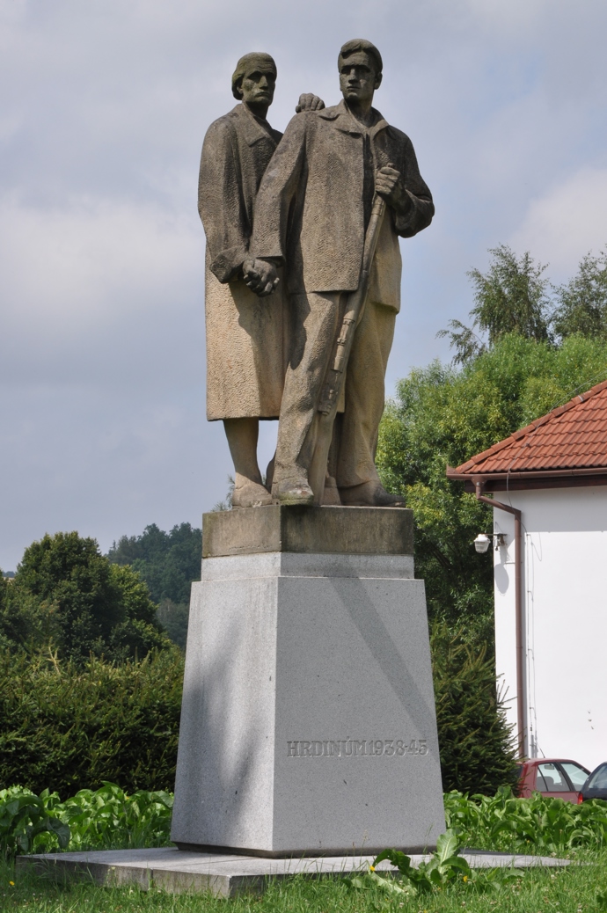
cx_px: 304
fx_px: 2851
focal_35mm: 112
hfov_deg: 12.2
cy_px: 456
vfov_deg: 18.2
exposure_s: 1/160
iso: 320
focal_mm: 75
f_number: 20
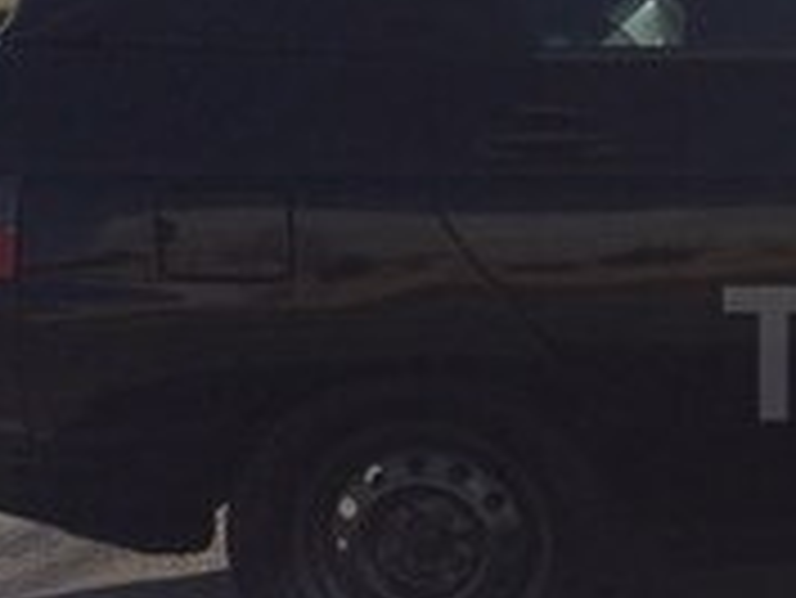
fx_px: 2485
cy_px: 353
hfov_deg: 16.6
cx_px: 1183
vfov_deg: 13.7
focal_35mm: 108
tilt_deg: -12.2
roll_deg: +0.9
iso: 32
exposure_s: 1/3731
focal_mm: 4.15
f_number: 2.2
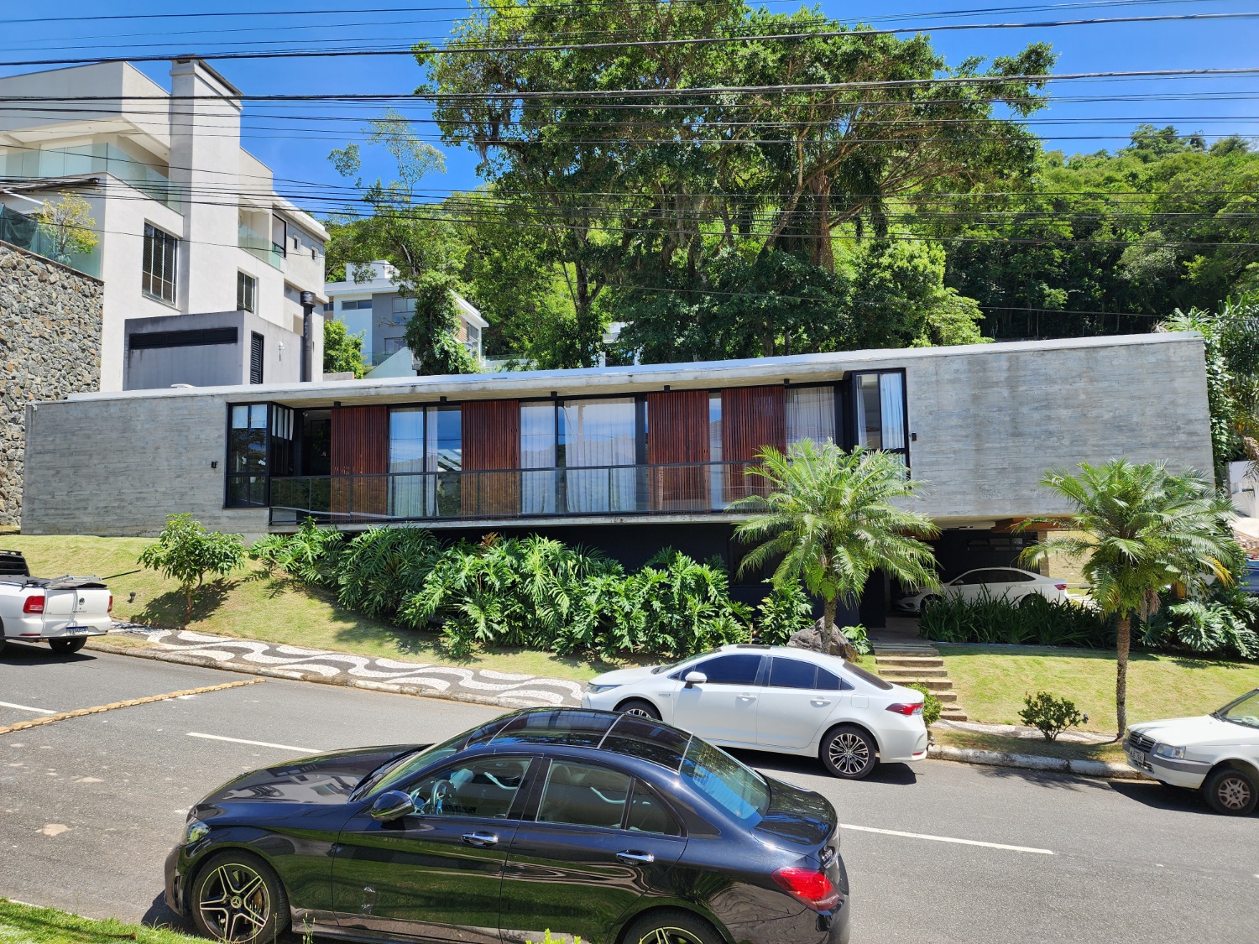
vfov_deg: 58.9
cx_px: 630
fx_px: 837
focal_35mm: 23
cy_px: 472
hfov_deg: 73.9
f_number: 1.8
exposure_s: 1/574
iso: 12
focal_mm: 6.4
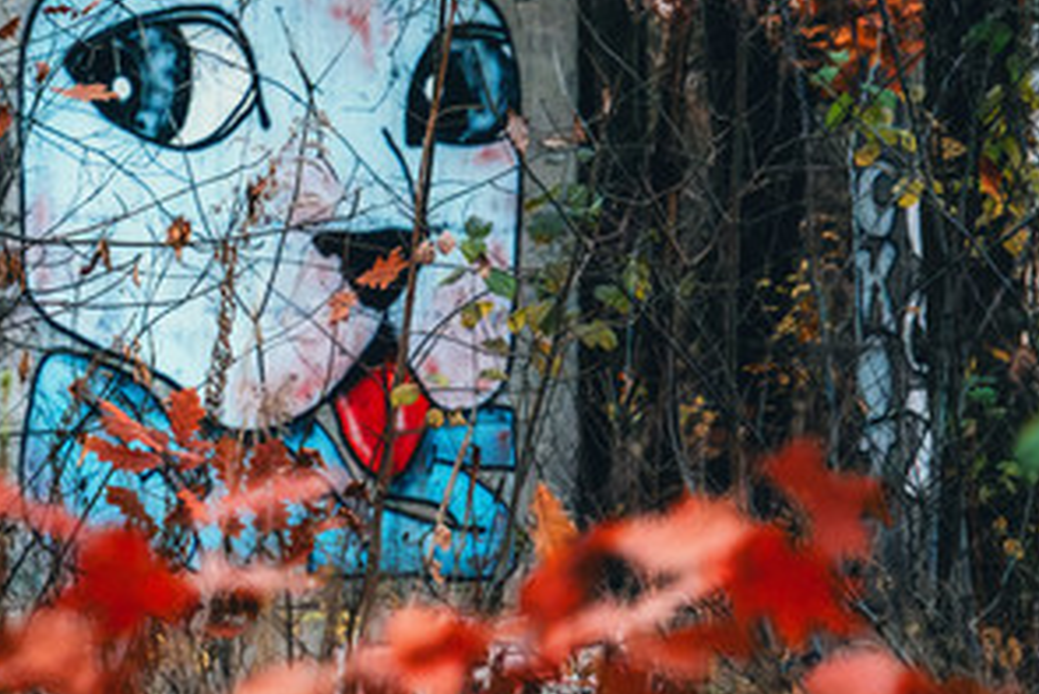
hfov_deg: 4.3
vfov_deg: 2.8
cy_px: 354
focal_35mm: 484
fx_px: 13975
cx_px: 144
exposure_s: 1/30
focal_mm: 148.6
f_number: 5.6
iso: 10000
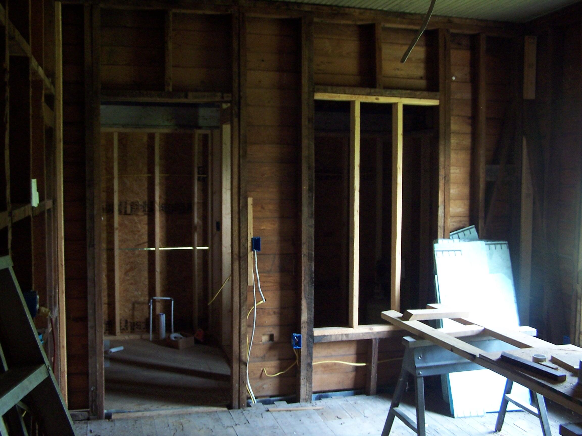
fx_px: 639
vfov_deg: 37.7
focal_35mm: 38
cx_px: 291
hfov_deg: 49.0
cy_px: 218
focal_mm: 6.3
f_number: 2.8
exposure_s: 1/8
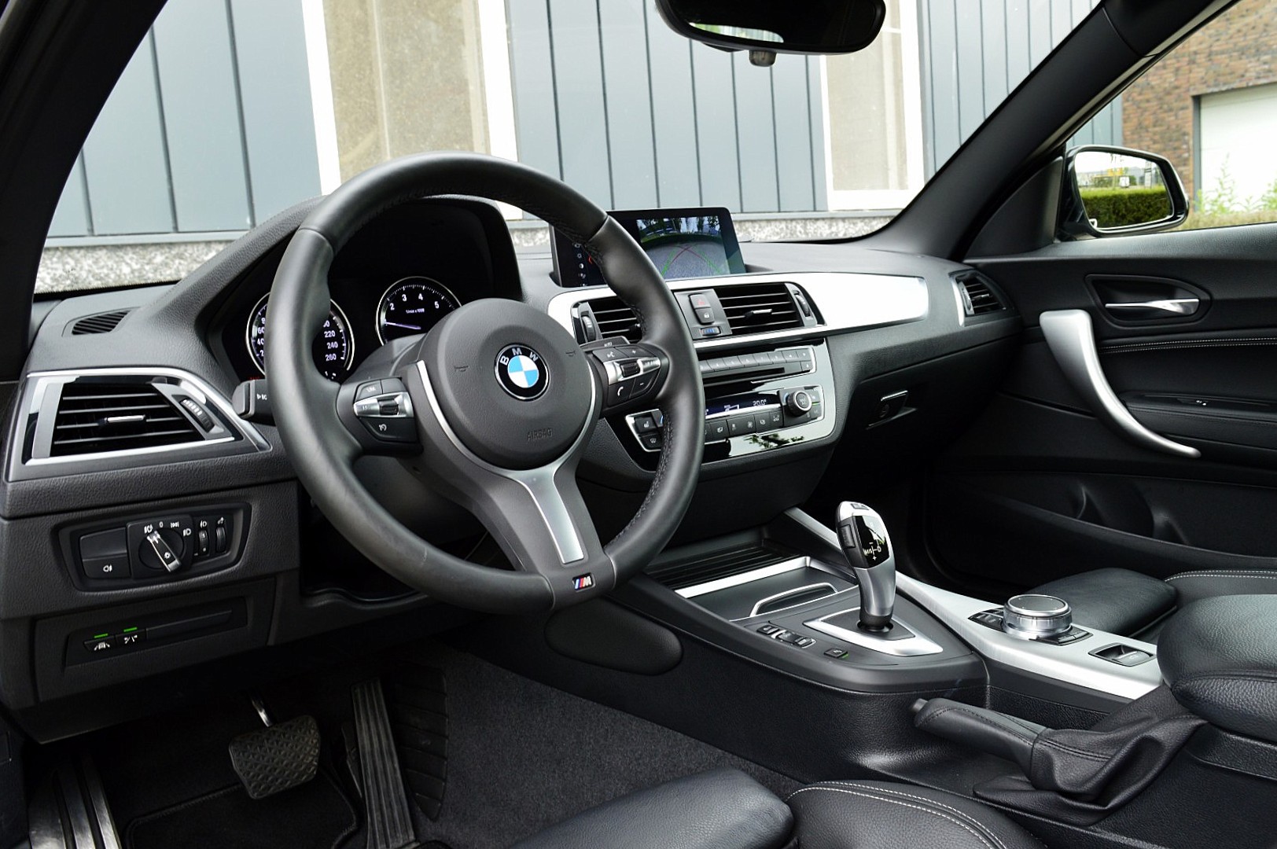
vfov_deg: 43.5
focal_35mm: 30
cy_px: 424
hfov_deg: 62.0
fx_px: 1063
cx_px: 638
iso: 560
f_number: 8
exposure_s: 1/60
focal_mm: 20
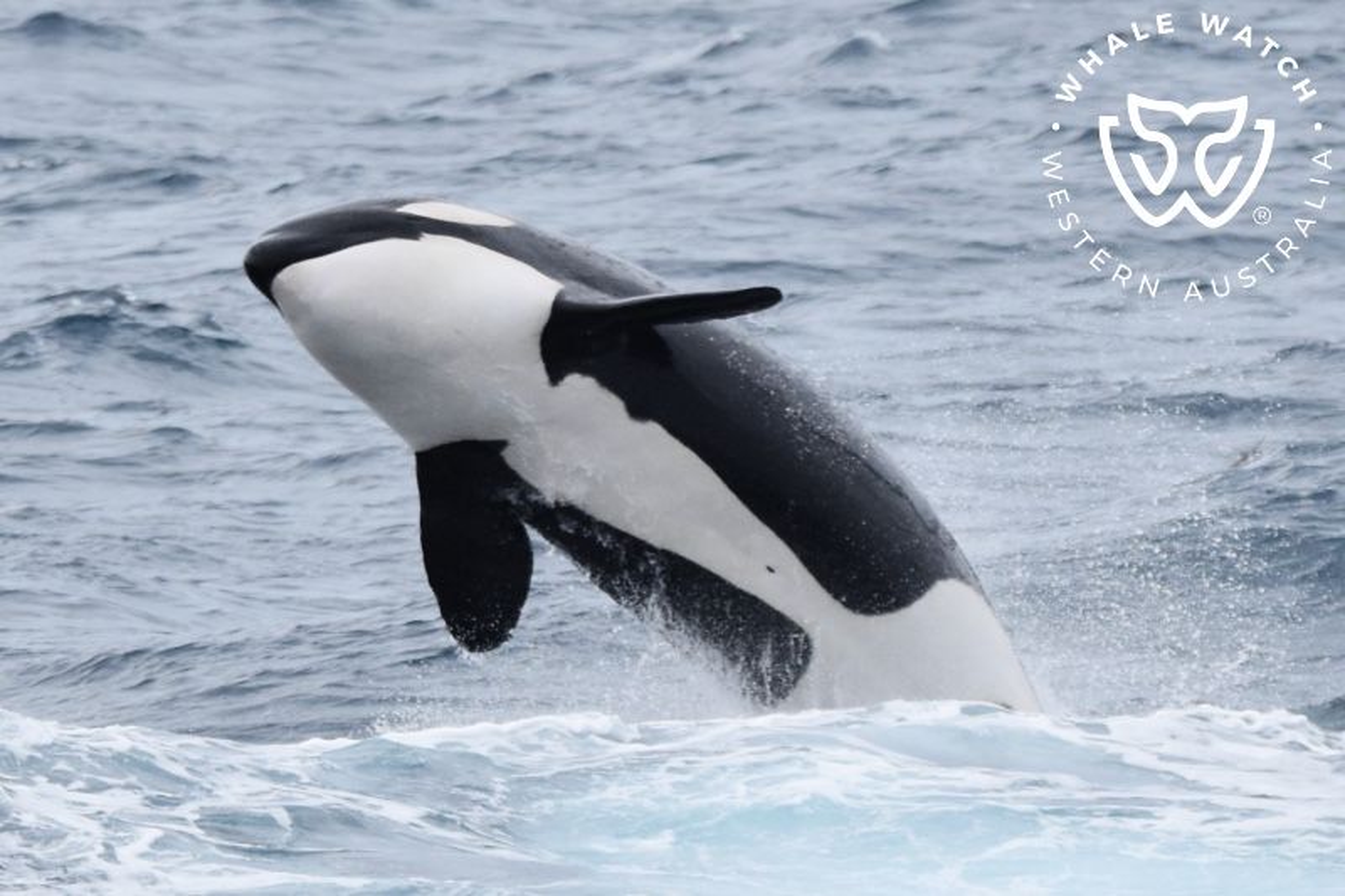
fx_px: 14567
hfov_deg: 5.3
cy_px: 448
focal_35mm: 390
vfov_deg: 3.5
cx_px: 672
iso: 400
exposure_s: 1/1600
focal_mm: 260
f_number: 6.3
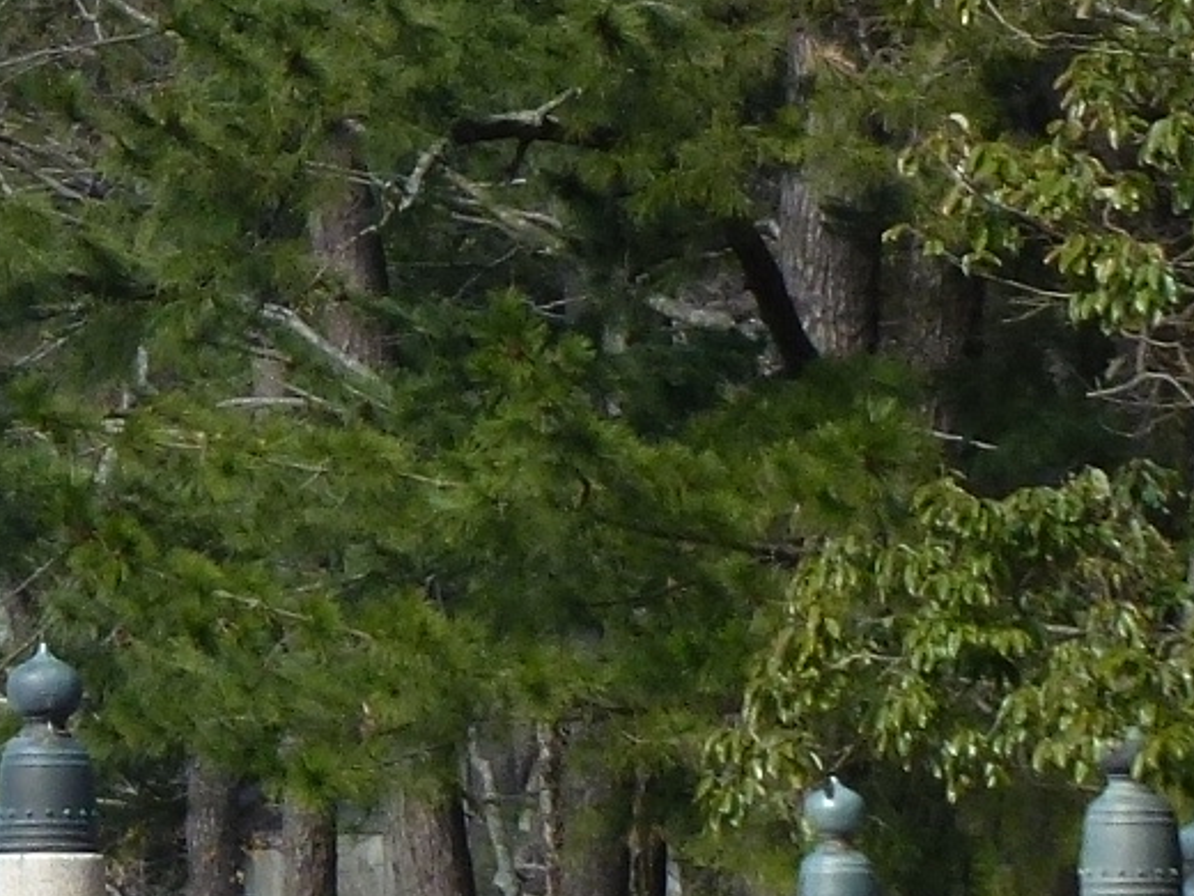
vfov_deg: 6.1
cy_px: -342
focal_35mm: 241
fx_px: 8313
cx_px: -710
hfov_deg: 8.0
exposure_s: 1/500
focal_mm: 8.7
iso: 100
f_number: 4.1
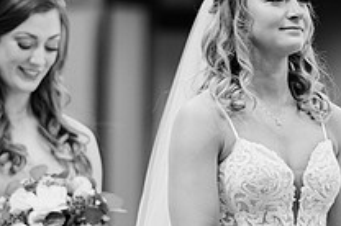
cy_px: 152
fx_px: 4483
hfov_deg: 4.4
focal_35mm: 474
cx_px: 184
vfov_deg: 2.9
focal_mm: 170
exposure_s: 1/250
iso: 1000
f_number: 2.8
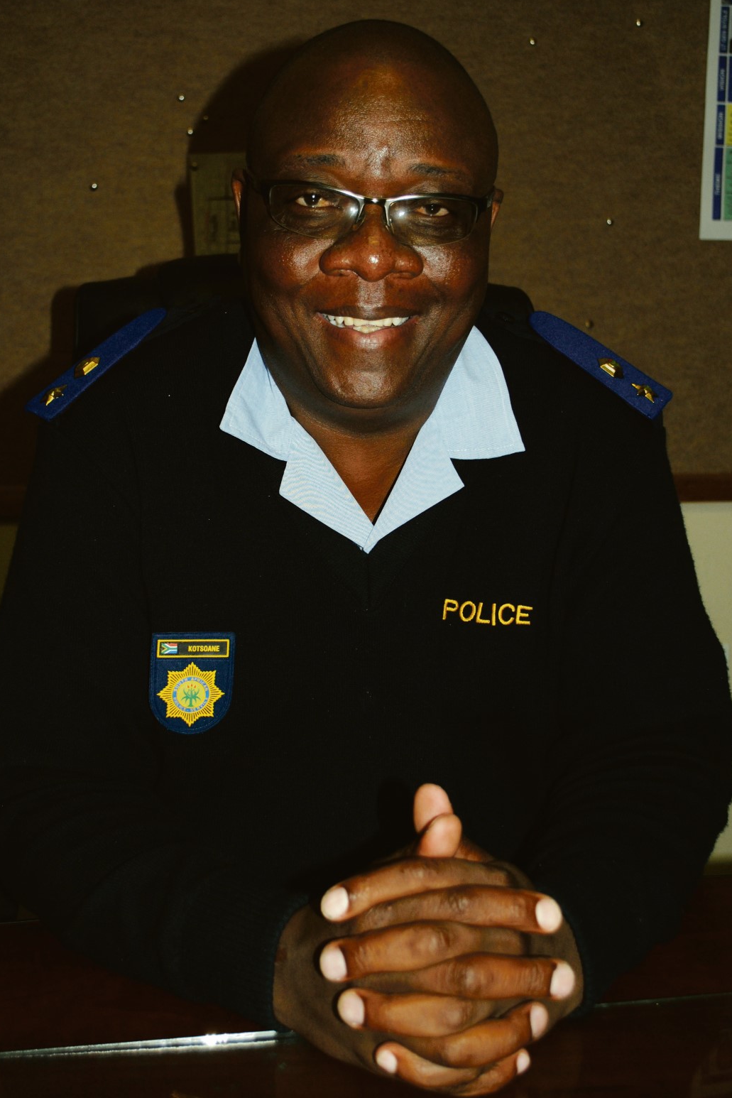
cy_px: 534
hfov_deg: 28.7
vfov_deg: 41.9
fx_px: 1433
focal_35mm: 47
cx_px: 365
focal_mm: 30
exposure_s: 1/60
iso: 200
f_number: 4.5
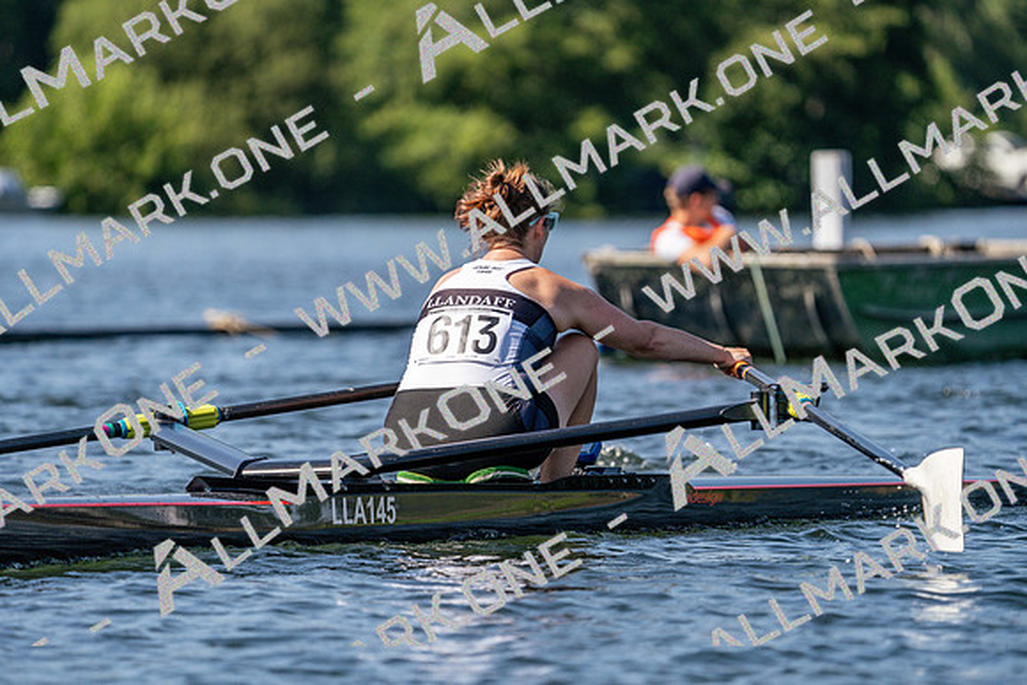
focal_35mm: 368
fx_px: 10500
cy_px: 342
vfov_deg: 3.7
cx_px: 514
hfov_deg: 5.6
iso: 320
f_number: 6.3
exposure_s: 1/1600
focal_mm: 368
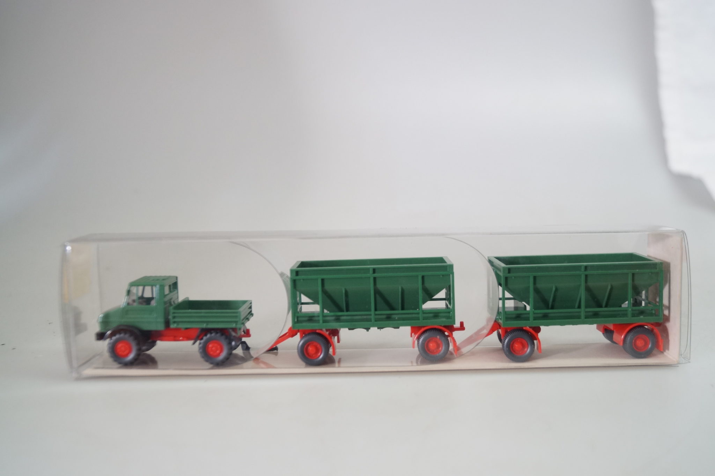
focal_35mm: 39
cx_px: 358
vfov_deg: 34.2
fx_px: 774
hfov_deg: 49.6
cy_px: 238
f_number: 4.5
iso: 640
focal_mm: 26
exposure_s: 1/160
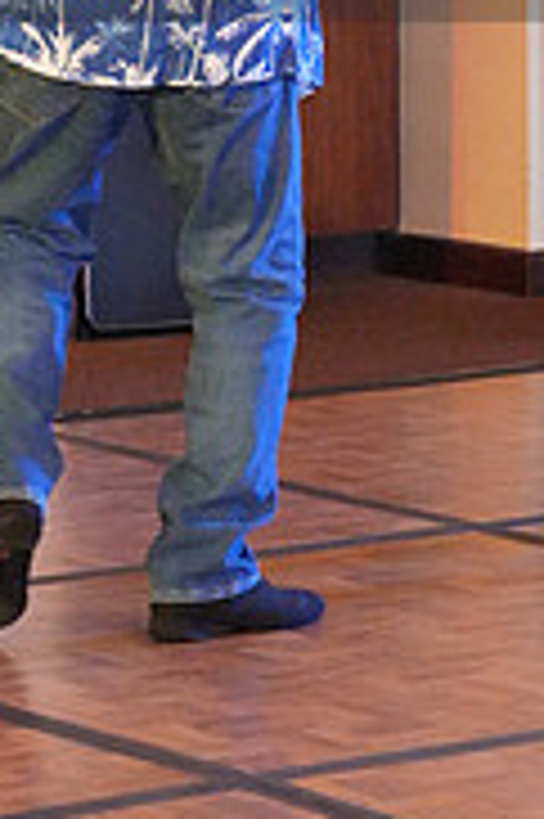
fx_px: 5064
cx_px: 551
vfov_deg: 9.1
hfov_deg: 6.1
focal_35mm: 223
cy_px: -126
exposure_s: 1/400
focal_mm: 70
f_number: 4
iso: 12800
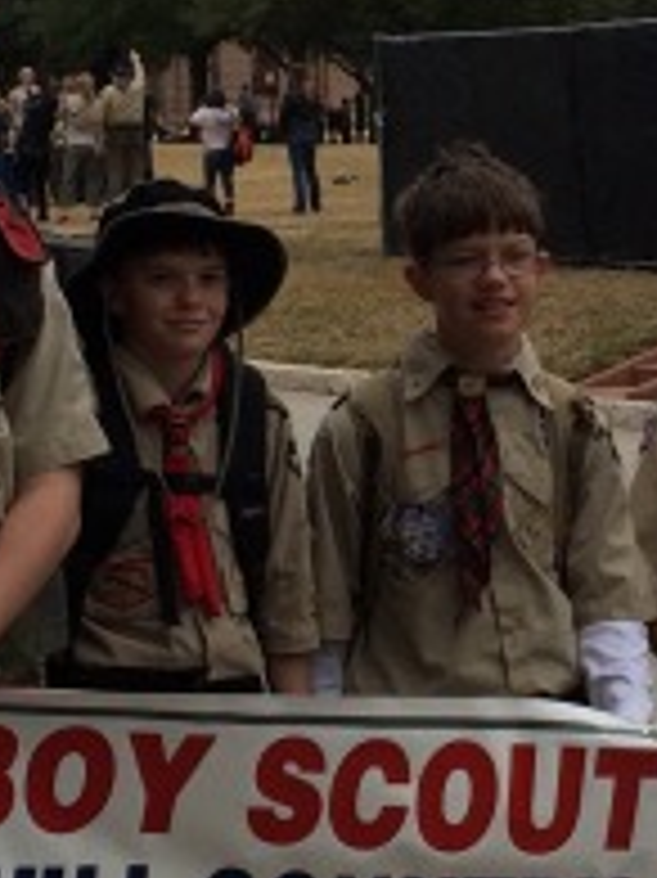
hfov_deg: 11.6
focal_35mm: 127
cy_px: 376
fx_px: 3217
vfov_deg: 15.5
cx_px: 441
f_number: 2.2
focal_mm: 4.15
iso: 32
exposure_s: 1/1580
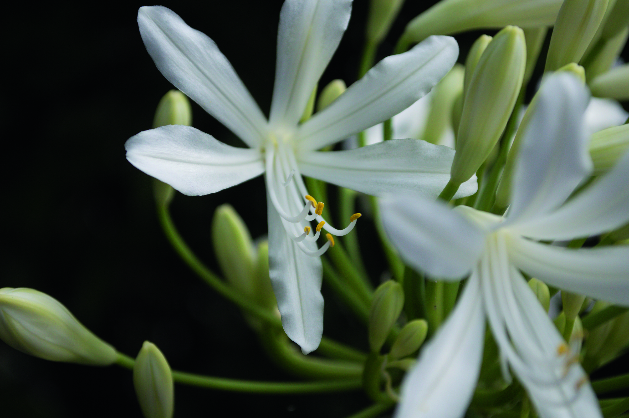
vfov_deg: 16.5
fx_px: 1440
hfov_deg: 24.6
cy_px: 209
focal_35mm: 82
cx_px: 314
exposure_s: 1/800
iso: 200
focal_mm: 55
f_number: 5.6
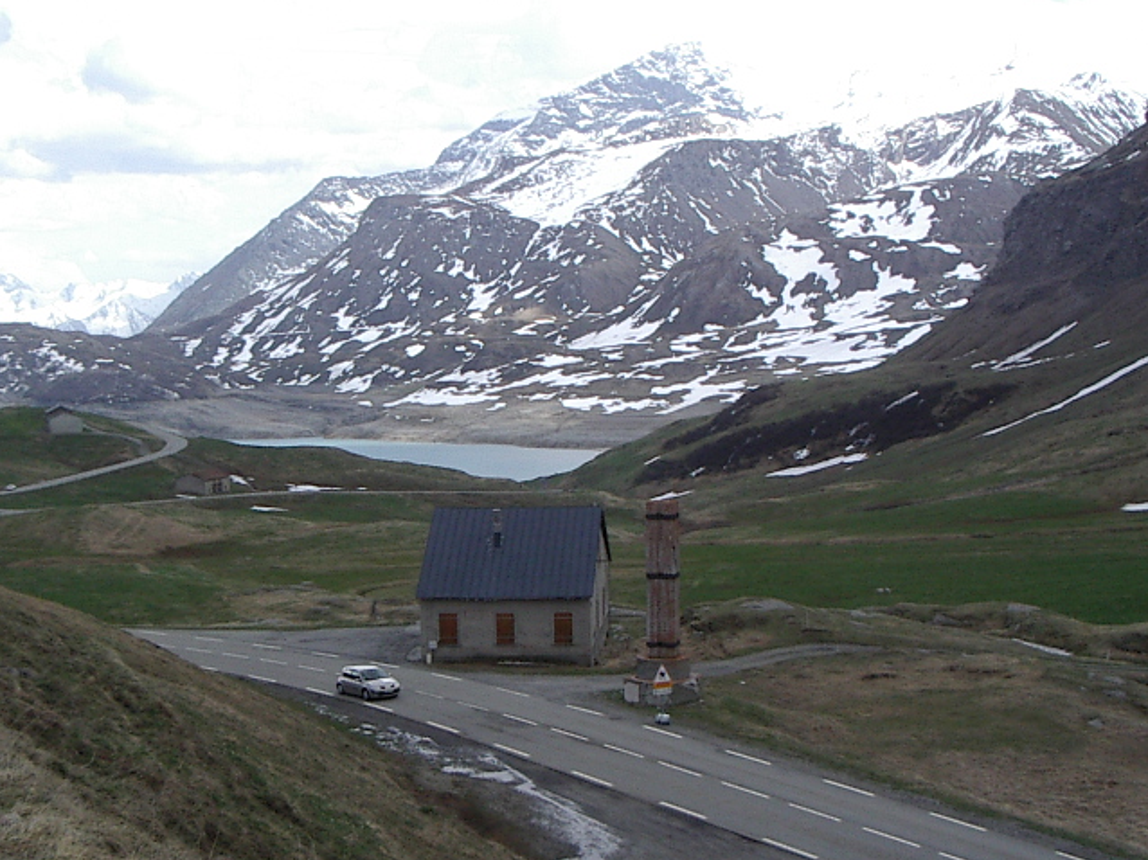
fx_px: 2022
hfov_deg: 31.5
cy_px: 466
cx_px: 389
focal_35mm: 61
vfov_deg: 24.0
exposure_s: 1/250
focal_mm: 5.8
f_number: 4.8
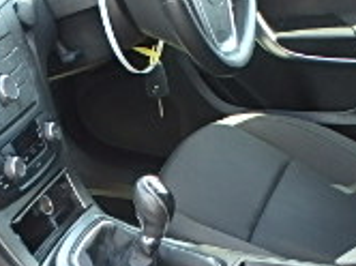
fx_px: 832
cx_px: 77
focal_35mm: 81
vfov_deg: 17.3
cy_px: 320
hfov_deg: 23.8
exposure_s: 1/40
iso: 200
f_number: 3.5
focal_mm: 3.7
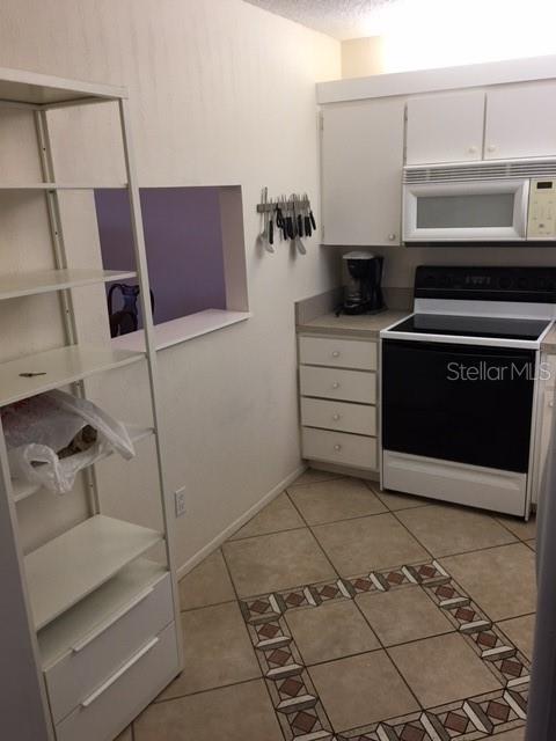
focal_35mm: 29
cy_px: 370
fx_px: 621
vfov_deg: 61.7
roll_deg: +0.8
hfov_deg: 48.2
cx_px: 278
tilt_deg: -13.4
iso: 40
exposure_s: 1/30
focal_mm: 4.15
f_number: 2.2
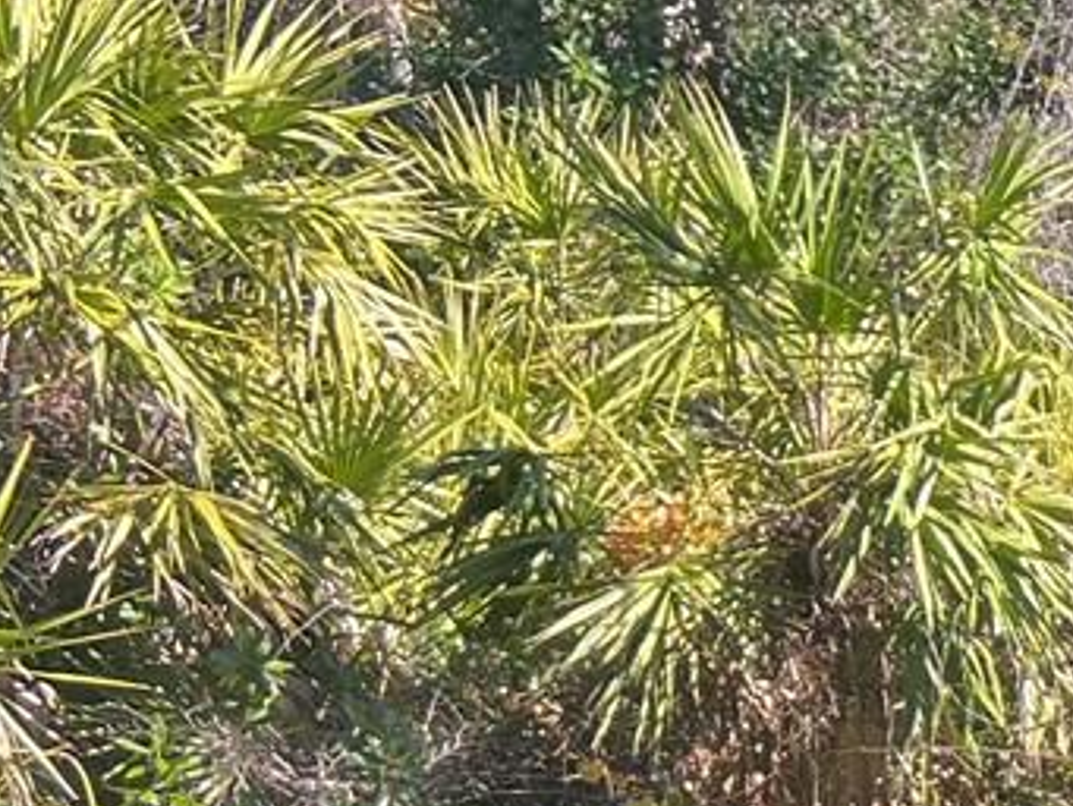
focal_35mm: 122
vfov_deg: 11.9
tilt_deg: -14.6
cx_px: 2149
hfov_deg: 13.7
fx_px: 3783
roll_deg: +0.4
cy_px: 979
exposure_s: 1/604
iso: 50
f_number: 1.5
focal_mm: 5.7
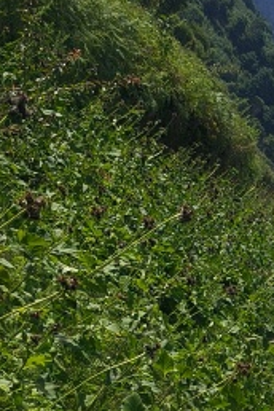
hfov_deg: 11.5
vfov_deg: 17.6
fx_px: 1279
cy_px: 453
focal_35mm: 112
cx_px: 472
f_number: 1.8
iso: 100
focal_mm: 4.84
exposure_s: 1/4443
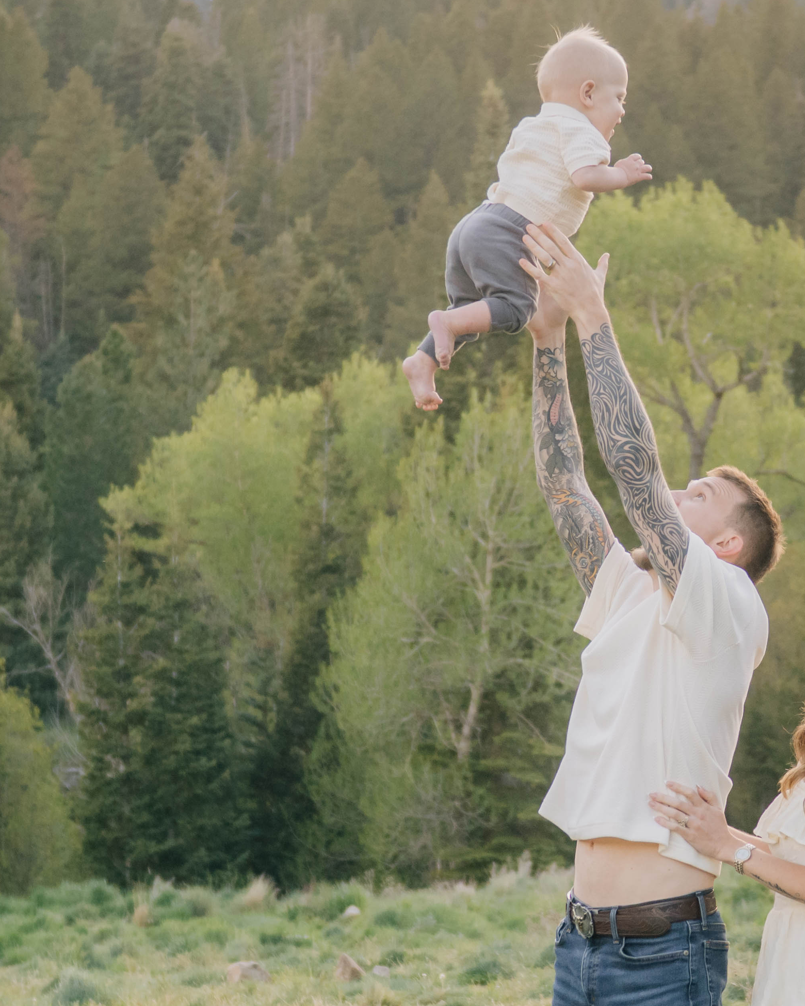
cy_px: 558
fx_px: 3217
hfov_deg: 14.1
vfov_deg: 17.8
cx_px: 699
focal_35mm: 108
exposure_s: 1/1000
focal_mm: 36
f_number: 2.8
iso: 500
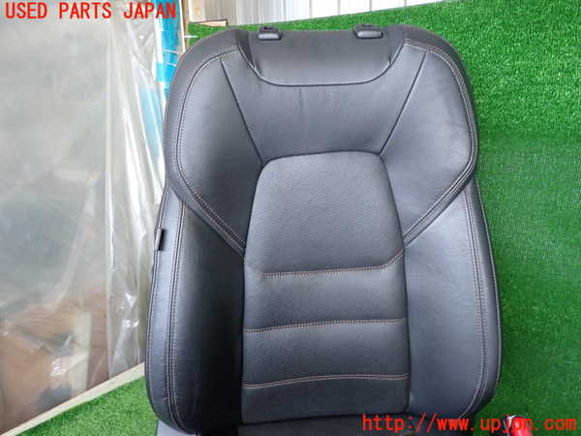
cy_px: 218
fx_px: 420
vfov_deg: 54.9
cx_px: 290
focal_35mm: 25
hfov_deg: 69.4
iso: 200
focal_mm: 4.5
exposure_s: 1/80
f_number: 2
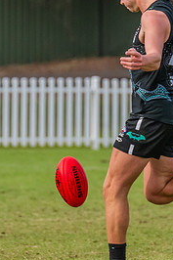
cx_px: 136
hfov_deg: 1.1
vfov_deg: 1.6
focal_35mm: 1263
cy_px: 82
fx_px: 9115
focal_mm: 330
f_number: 7.1
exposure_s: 1/1600
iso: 800
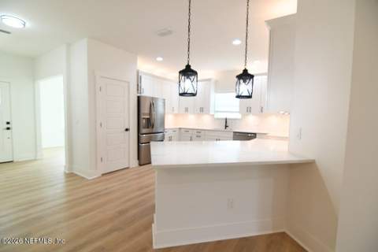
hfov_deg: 96.7
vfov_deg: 73.7
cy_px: 126
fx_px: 168
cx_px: 189
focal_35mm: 16
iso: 800
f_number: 4
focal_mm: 11
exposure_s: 1/125
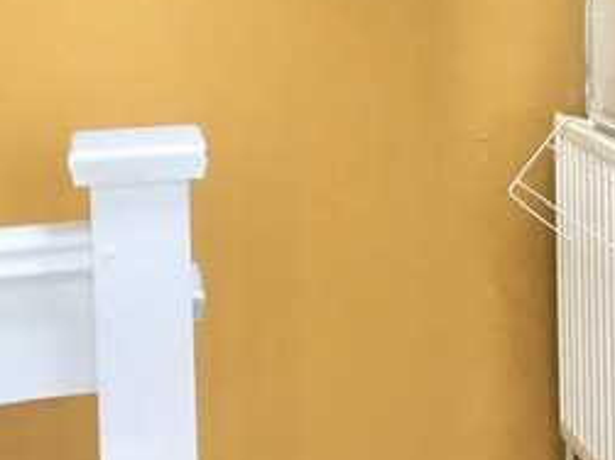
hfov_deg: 26.2
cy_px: 5
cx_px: 390
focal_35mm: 74
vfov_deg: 19.3
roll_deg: +1.8
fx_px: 1314
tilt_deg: -4.6
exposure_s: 1/30
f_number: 2.2
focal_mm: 4.15
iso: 32
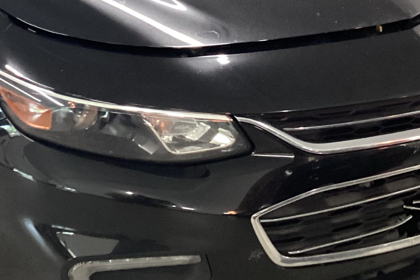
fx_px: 898
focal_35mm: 77
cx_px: 80
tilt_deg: -23.9
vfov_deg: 17.4
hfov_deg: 25.8
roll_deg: -0.1
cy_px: 11
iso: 400
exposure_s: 1/40
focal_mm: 3.3
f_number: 2.4
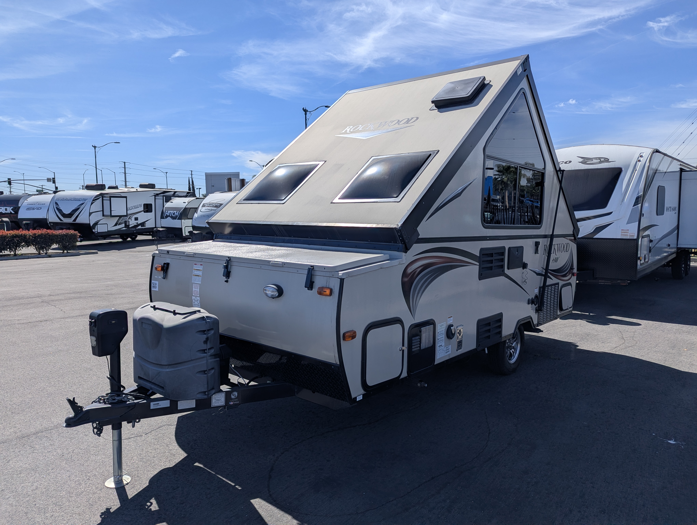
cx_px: 348
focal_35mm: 24
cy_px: 262
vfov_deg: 56.9
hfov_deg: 71.5
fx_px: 484
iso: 41
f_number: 1.85
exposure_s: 1/4049
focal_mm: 6.81
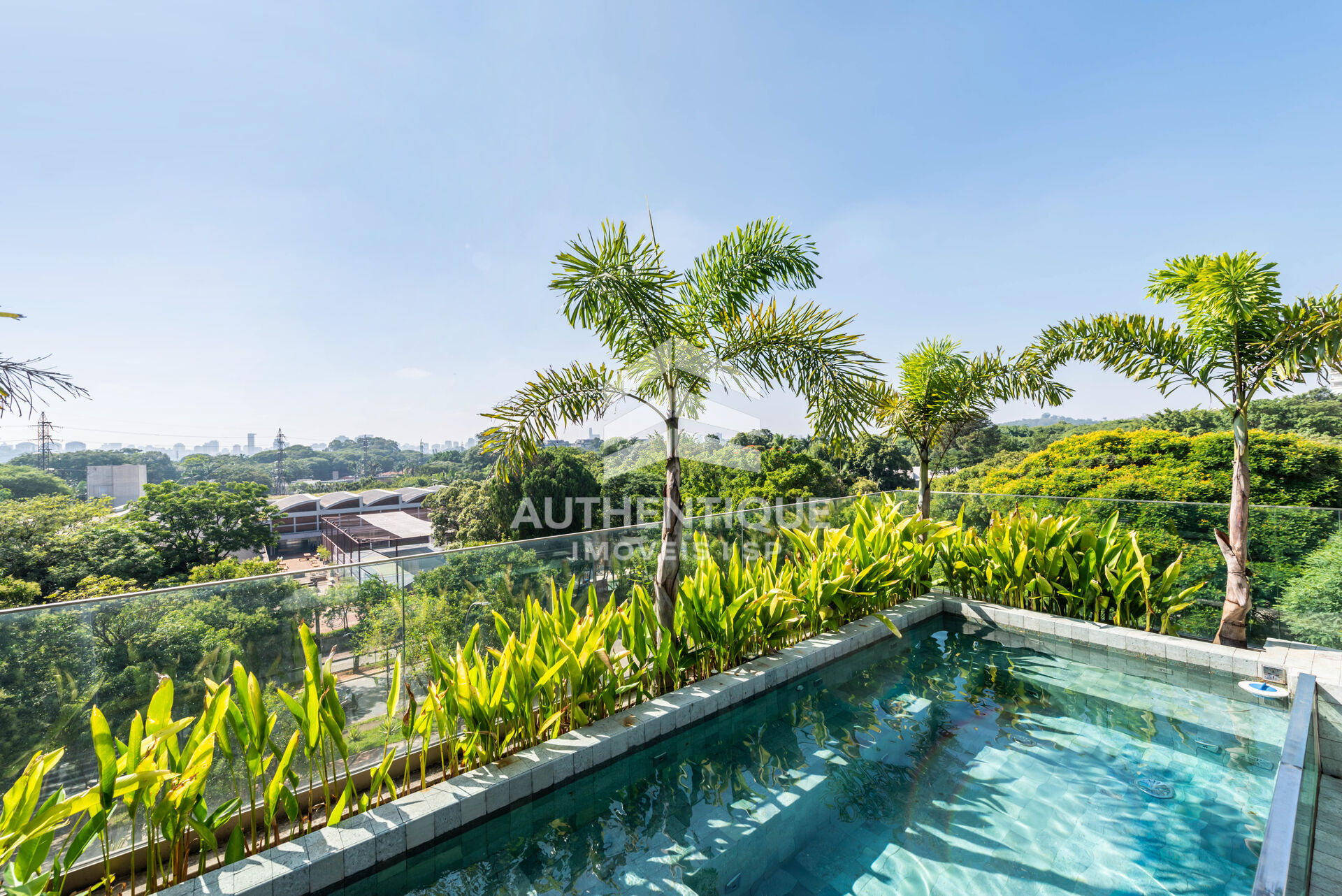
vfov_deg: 81.3
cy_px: 448
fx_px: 522
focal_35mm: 14
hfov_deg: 104.2
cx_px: 671
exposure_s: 1/320
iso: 100
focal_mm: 14
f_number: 8
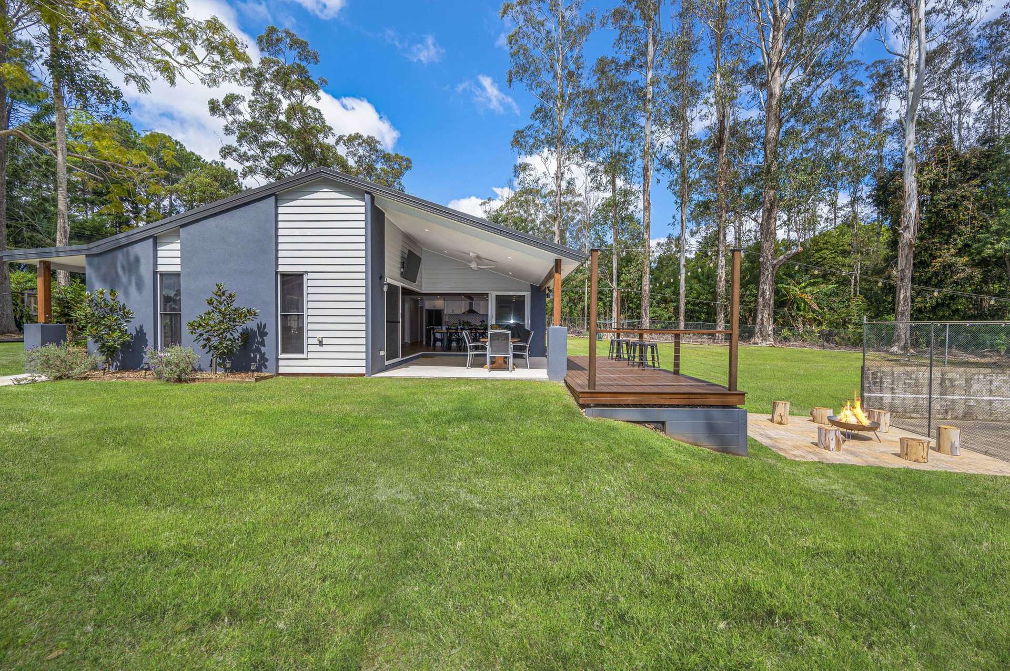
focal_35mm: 14
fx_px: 392
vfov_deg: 81.1
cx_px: 505
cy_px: 336
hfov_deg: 104.3
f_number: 8
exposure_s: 1/200
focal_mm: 14
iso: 100
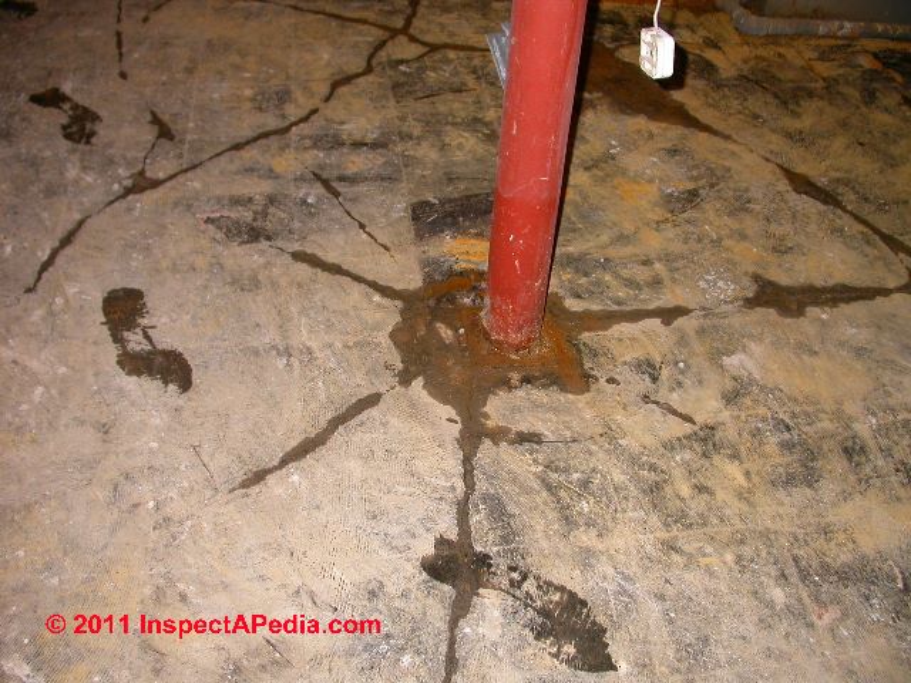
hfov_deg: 49.0
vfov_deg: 37.7
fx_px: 1000
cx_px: 456
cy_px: 342
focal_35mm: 38
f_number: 2.6
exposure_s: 1/60
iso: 100
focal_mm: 7.85
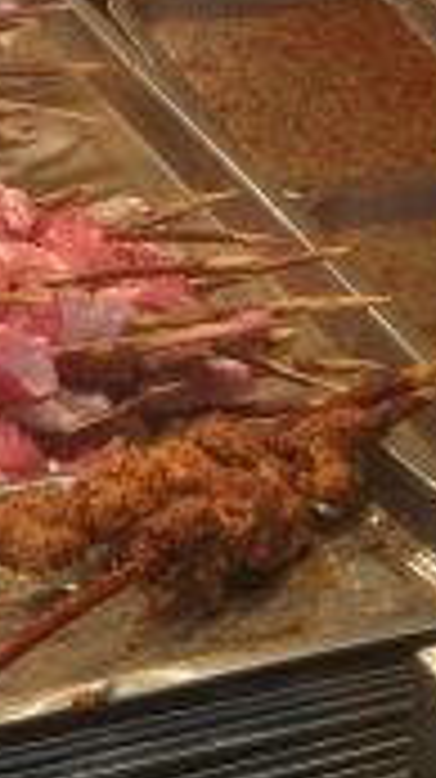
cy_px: -103
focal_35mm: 156
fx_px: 3214
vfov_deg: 13.5
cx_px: -45
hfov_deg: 7.7
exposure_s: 1/100
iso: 80
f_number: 2
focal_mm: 4.04
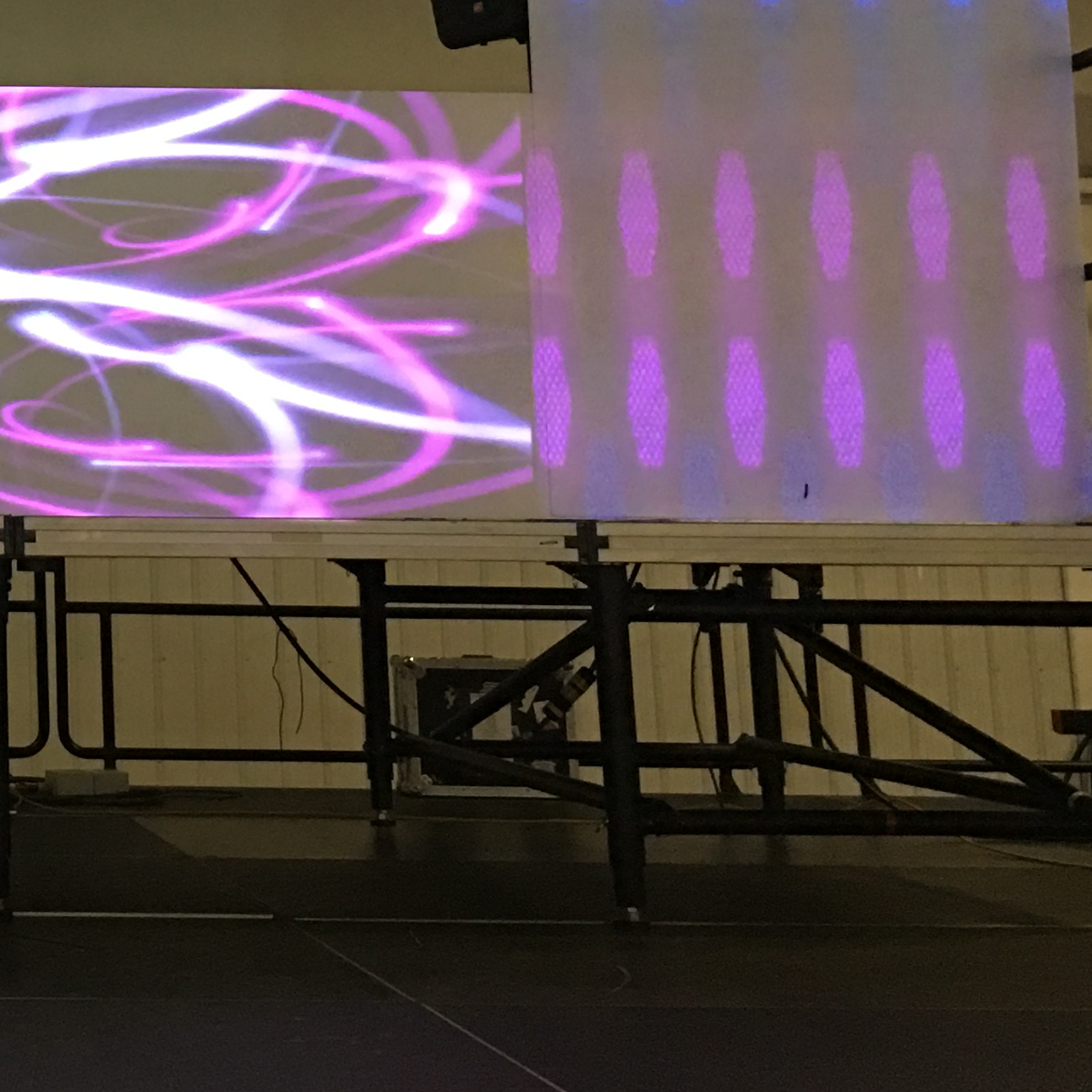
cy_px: -40
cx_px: -271
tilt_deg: +11.9
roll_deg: -1.4
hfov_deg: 20.1
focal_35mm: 80
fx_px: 2855
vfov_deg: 20.8
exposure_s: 1/10
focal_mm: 4.15
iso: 100
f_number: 2.2
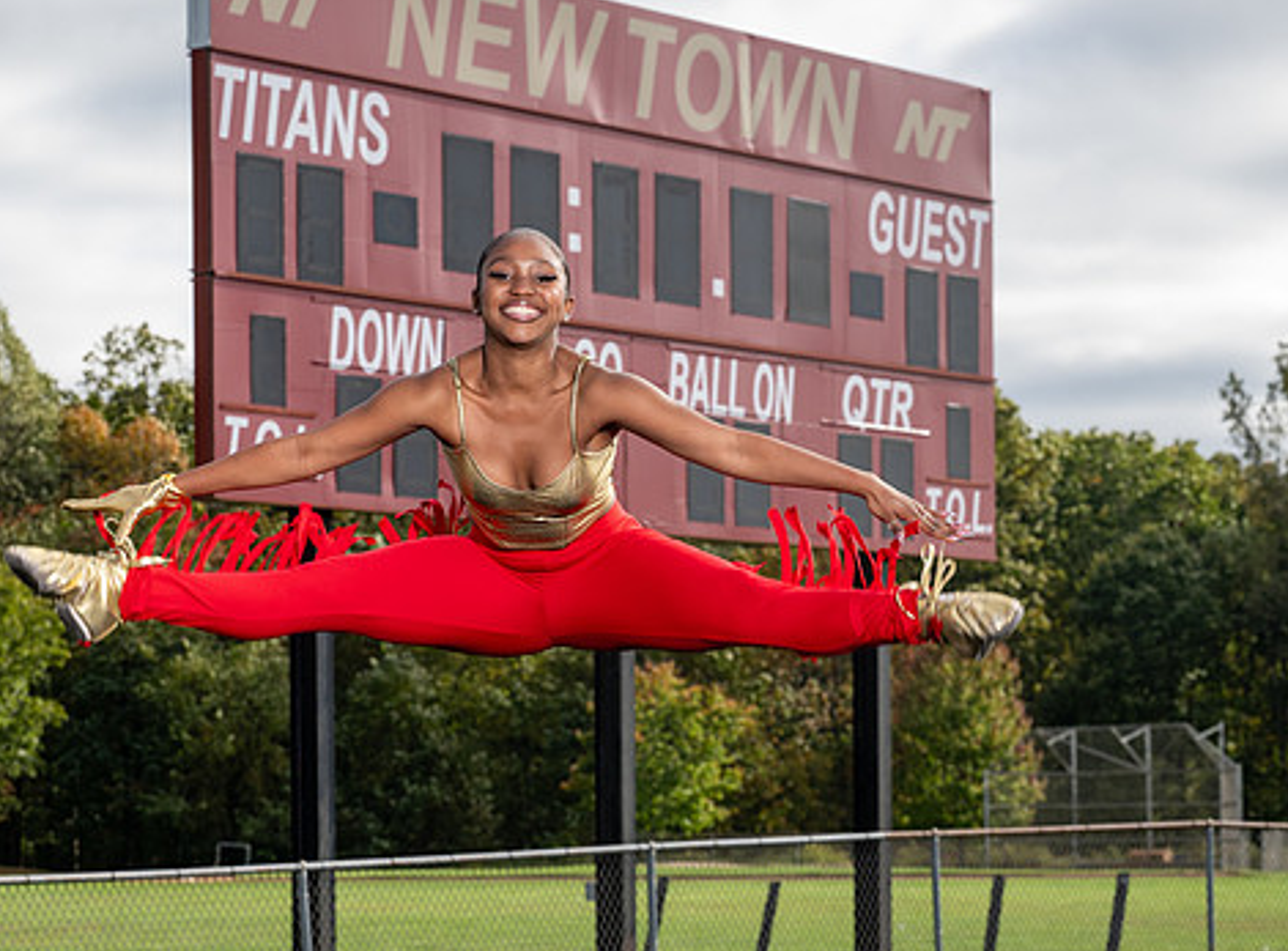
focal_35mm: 113
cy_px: 615
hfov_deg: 17.5
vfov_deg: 13.0
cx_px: 636
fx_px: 4181
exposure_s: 1/500
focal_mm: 70
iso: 160
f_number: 6.3
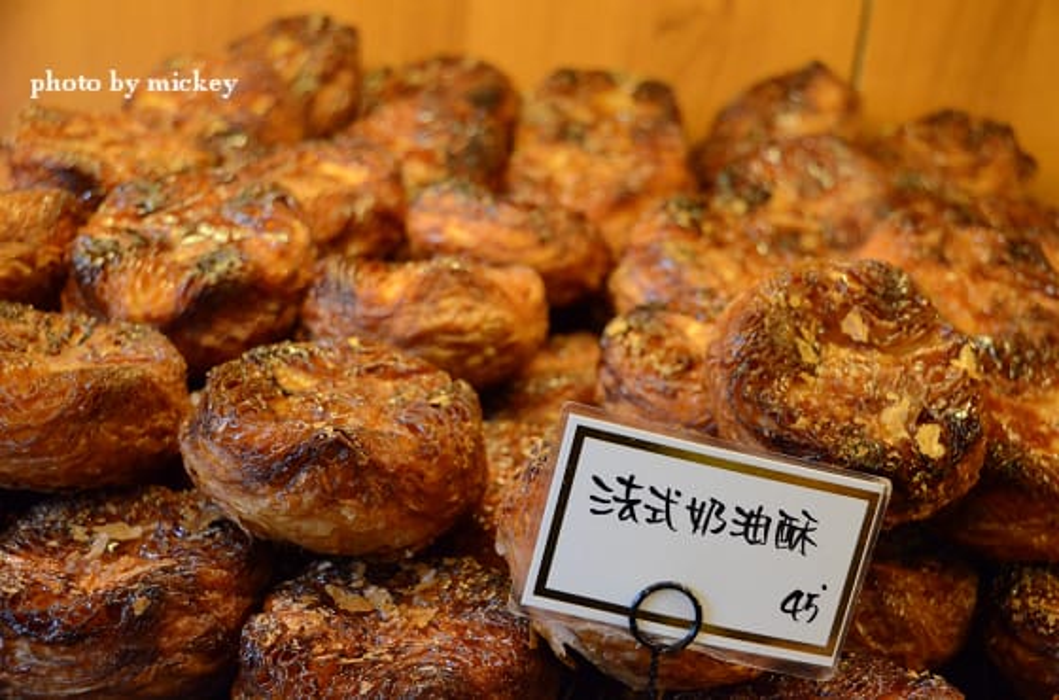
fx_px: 1540
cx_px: 530
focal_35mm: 52
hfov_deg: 37.9
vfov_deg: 25.6
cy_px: 350
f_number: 4.5
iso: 3200
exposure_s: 1/320
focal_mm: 35
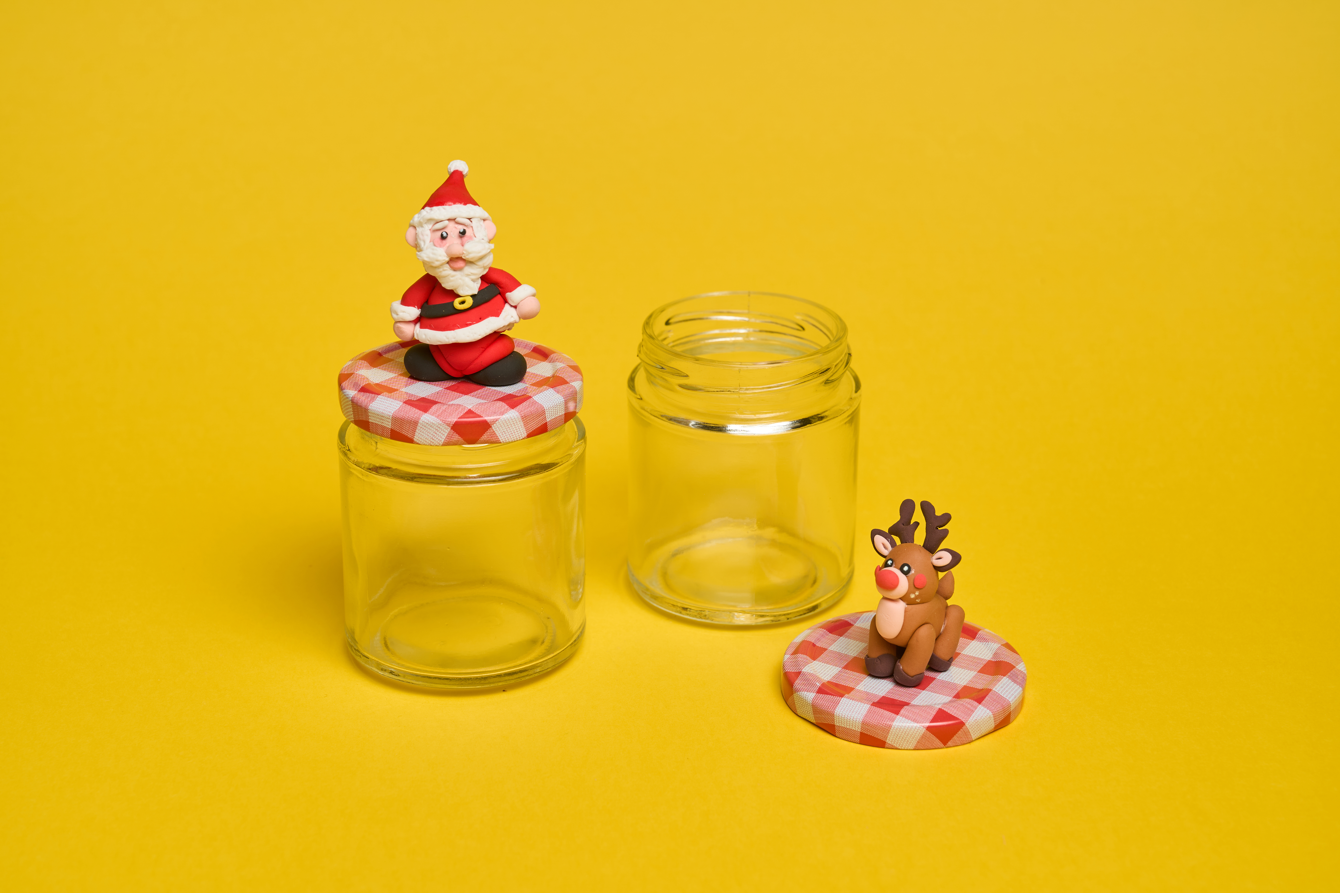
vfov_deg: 19.5
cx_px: 670
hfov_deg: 28.8
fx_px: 2605
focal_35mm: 70
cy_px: 446
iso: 100
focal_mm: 70
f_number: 8
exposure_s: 1/100
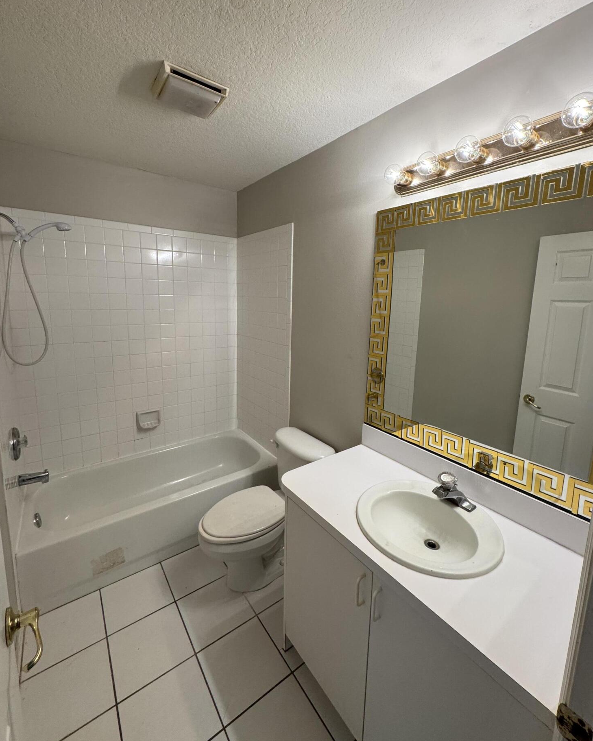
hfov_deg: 84.0
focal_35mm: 15
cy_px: 344
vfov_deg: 96.6
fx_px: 329
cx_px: 301
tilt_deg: -9.3
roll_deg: -0.5
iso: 250
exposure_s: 1/120
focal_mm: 2.22
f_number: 2.2
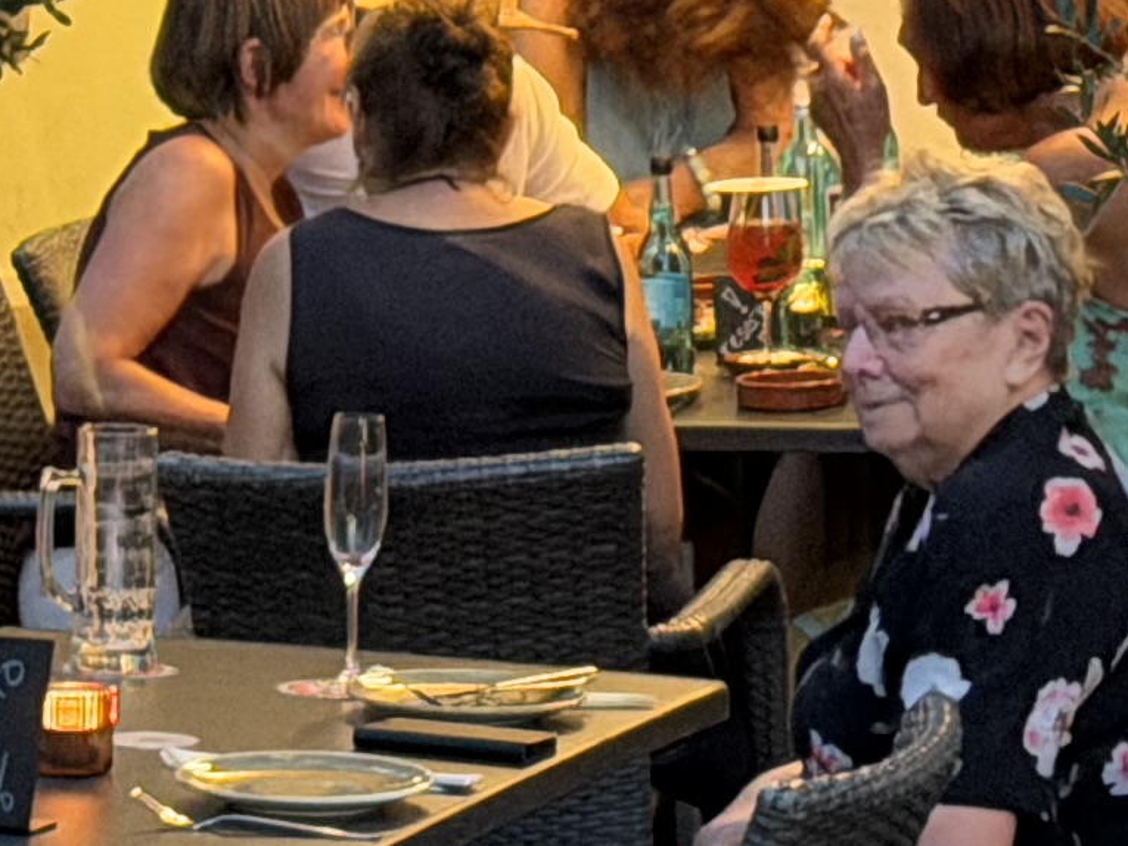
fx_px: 8246
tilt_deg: +0.4
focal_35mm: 253
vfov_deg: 5.8
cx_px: 630
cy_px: -304
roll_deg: +1.4
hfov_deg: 7.8
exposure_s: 1/33
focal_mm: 6.76
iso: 250
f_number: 1.78
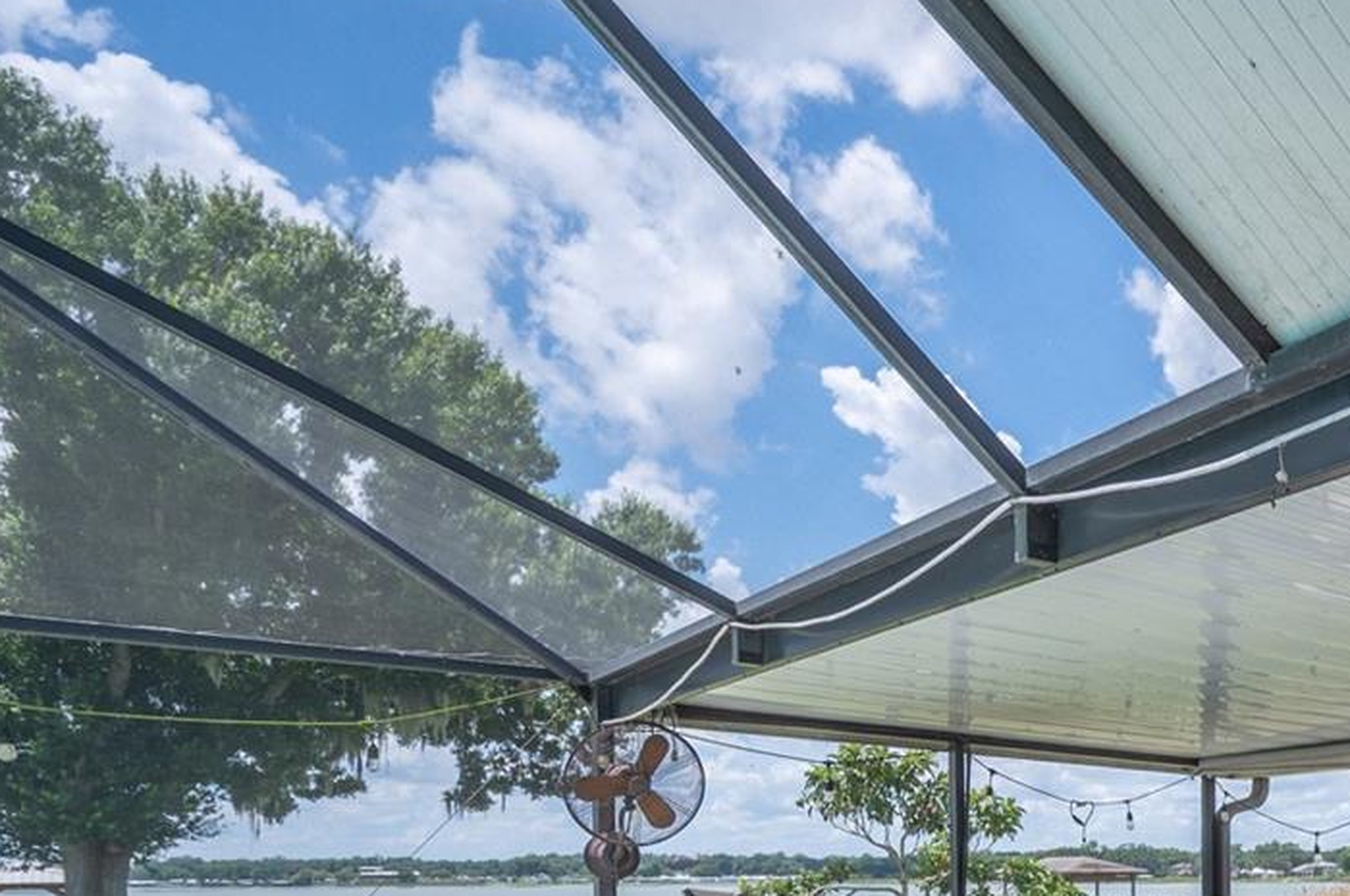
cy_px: 943
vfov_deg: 36.0
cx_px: 1379
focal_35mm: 32
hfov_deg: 47.6
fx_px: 1199
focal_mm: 14
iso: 250
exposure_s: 1/1600
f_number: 7.1
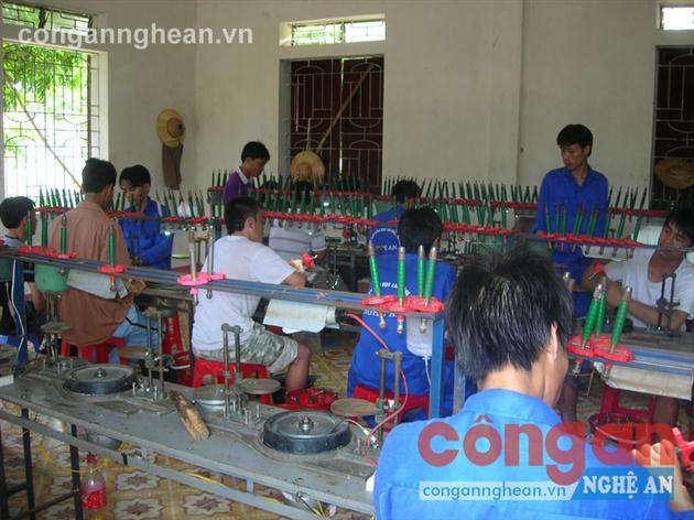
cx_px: 347
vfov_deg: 37.7
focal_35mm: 38
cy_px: 260
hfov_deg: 49.0
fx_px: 762
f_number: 2.8
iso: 64
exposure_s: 1/30
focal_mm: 7.8
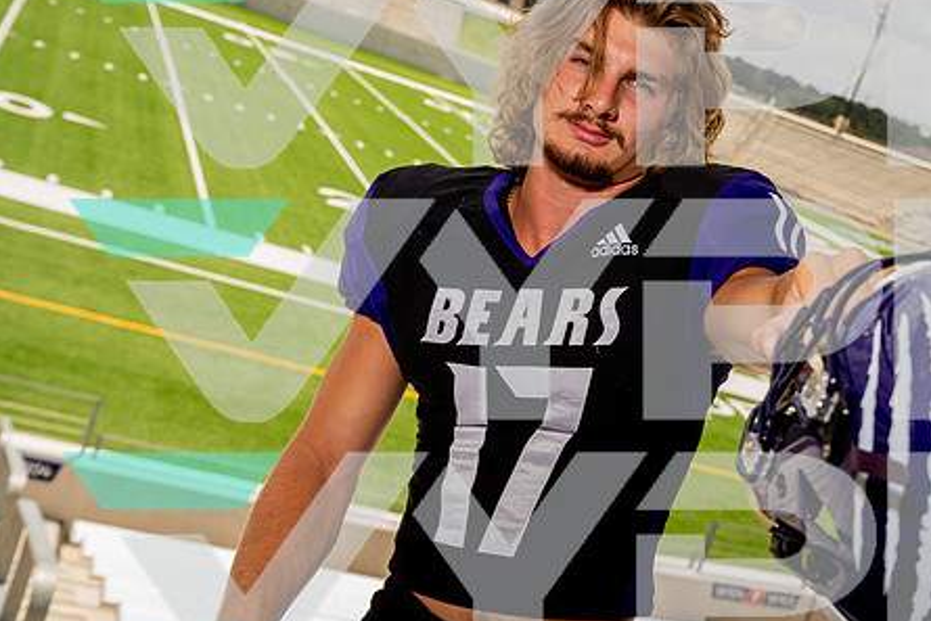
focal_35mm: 60
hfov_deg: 33.2
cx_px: 603
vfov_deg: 22.6
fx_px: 1552
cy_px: 310
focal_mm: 46
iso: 100
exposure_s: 1/250
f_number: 6.3
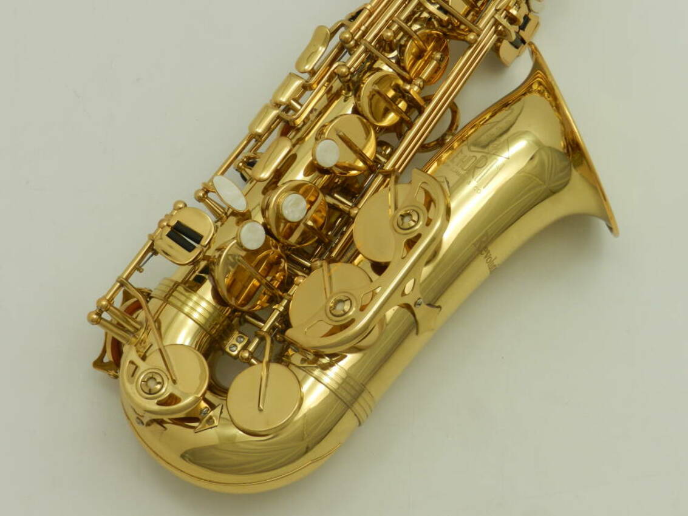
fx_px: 2286
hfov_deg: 17.1
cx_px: 344
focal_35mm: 115
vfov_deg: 12.9
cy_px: 258
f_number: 4.8
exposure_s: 1/30
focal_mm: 20.5
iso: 220
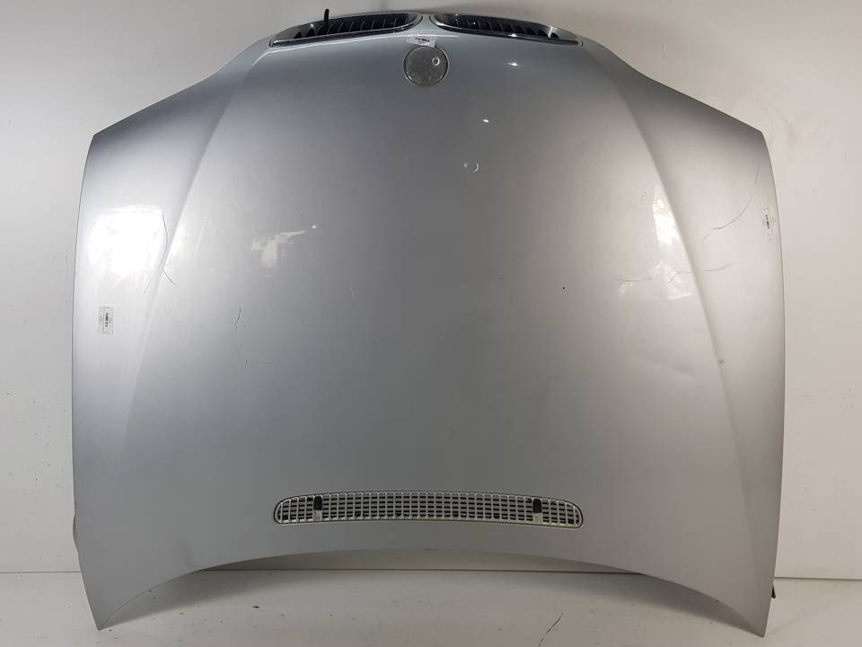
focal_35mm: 26
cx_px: 431
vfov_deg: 53.1
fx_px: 647
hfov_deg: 67.3
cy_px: 324
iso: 40
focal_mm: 4.2
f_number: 1.7
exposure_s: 1/137
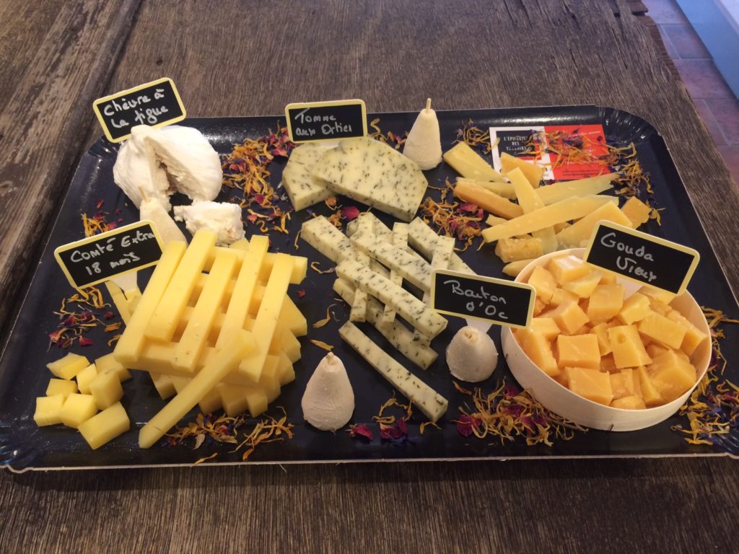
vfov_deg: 48.2
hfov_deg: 61.7
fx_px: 619
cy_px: 277
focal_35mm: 29
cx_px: 370
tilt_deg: -49.9
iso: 125
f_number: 2.2
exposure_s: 1/33
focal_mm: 4.15
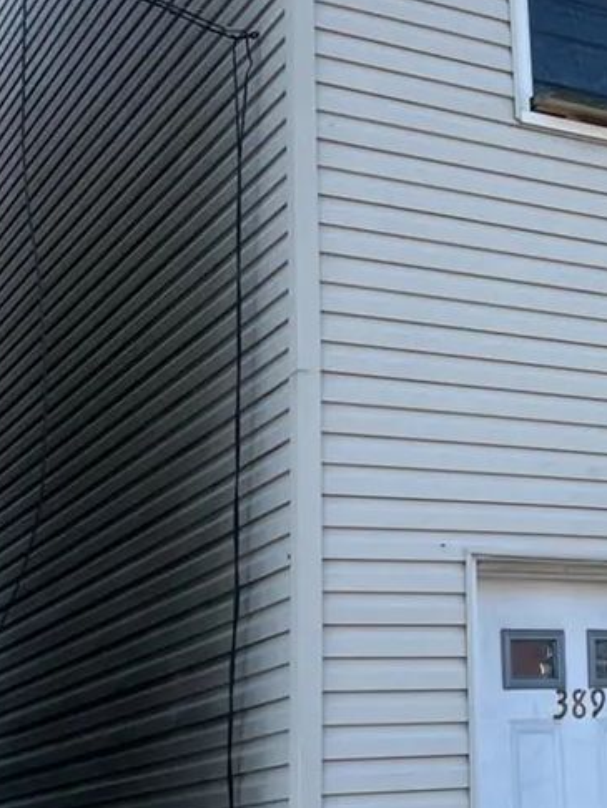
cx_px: 697
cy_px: 357
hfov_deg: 19.2
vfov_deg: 26.6
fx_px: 1705
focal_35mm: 73
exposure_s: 1/940
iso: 50
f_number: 1.5
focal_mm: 5.7
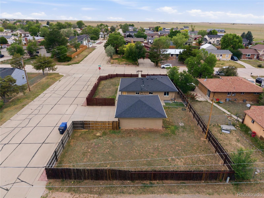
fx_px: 183
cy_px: 99
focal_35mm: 24
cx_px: 132
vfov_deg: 56.8
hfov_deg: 71.6
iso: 400
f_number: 1.8
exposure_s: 1/4000
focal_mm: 8.7
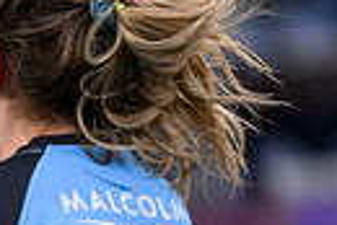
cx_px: -337
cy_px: 348
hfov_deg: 1.1
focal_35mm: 1822
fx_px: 17075
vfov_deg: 0.8
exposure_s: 1/1600
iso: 1000
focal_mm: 400
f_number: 3.2
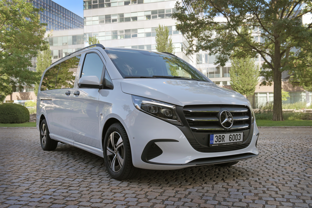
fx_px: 303
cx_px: 156
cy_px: 104
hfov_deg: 54.4
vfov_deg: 37.9
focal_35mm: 35
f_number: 5
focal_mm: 35
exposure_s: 1/640
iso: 125
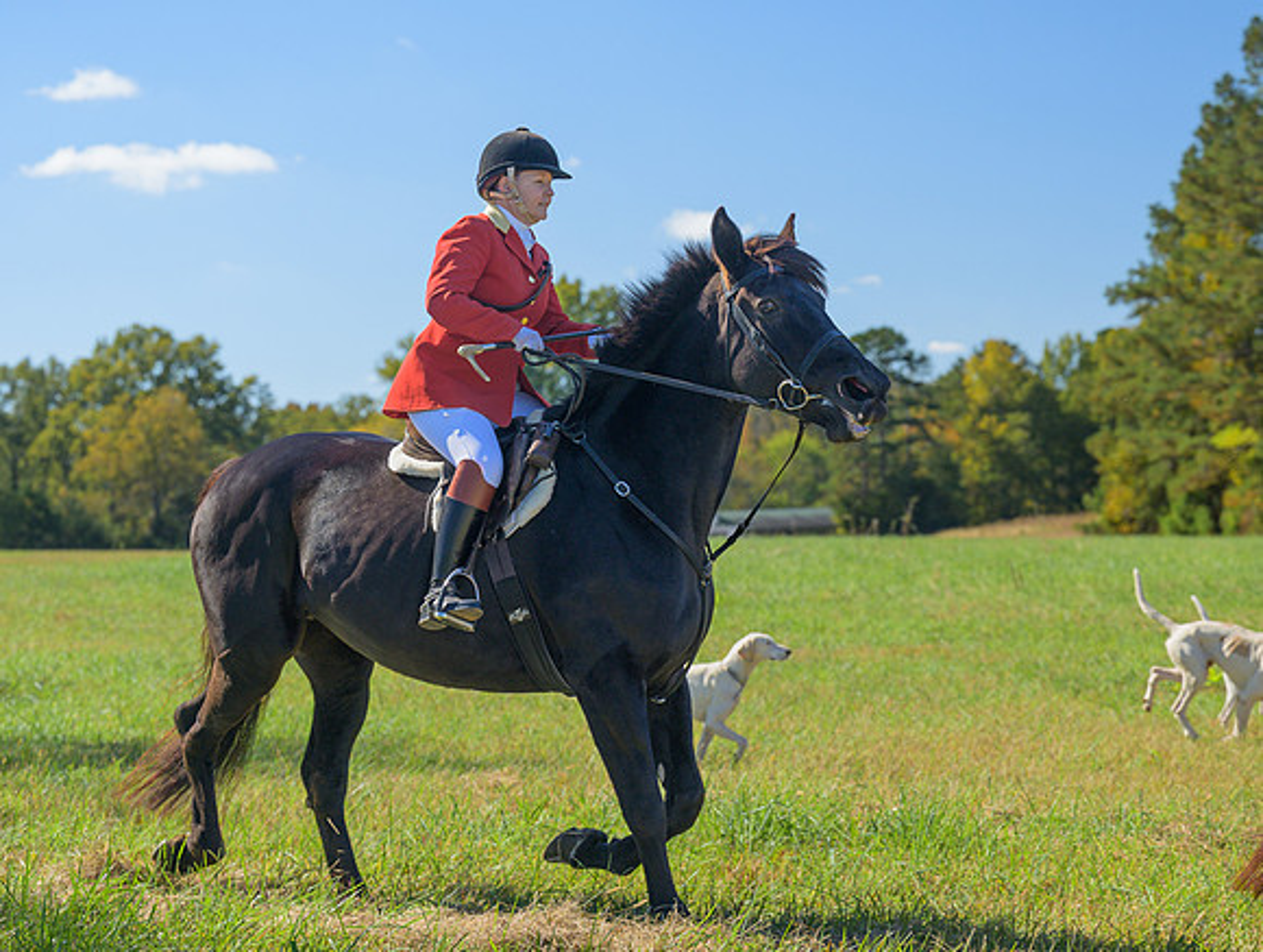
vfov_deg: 16.2
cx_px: 661
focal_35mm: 92
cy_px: 497
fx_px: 3346
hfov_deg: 21.4
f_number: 4
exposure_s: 1/800
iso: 200
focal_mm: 79
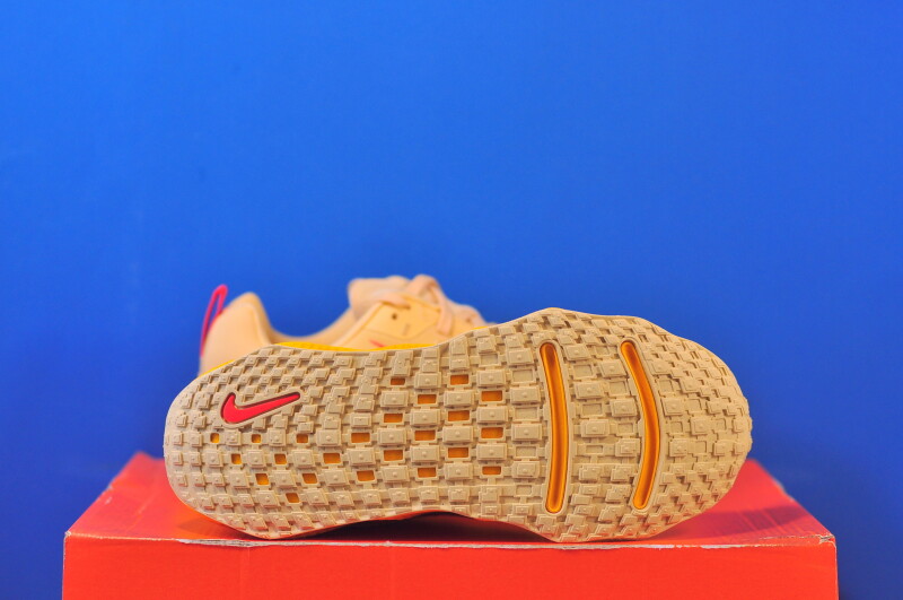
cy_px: 300
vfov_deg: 18.1
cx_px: 452
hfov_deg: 27.0
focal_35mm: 75
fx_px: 1879
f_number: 2.5
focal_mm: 50
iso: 250
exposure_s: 1/320
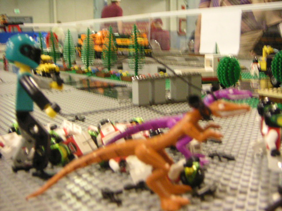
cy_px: 106
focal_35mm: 54
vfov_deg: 27.0
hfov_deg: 35.5
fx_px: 440
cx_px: 141
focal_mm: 7.1
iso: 400
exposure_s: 1/15
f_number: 3.1
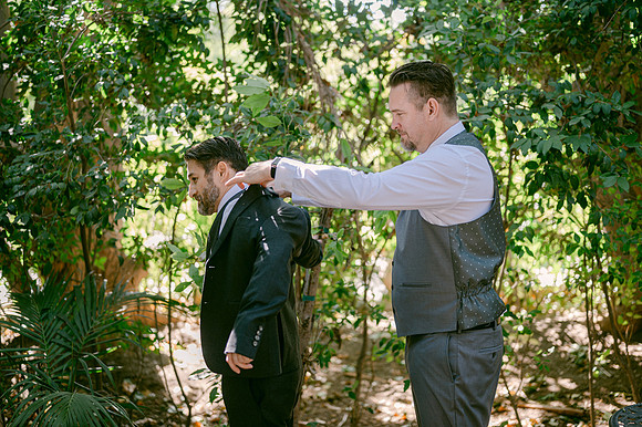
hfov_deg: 39.6
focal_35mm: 50
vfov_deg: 27.0
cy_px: 214
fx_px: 891
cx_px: 321
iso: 110
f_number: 1.8
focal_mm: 50
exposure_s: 1/125
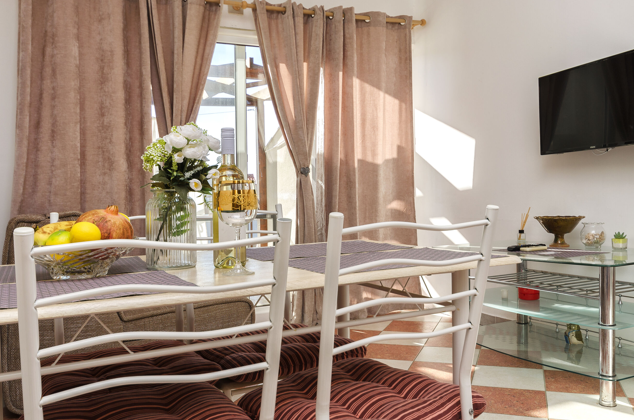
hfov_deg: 58.8
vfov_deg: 40.9
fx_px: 562
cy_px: 204
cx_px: 329
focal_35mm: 32
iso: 125
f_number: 7.1
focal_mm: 20
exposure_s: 1/100
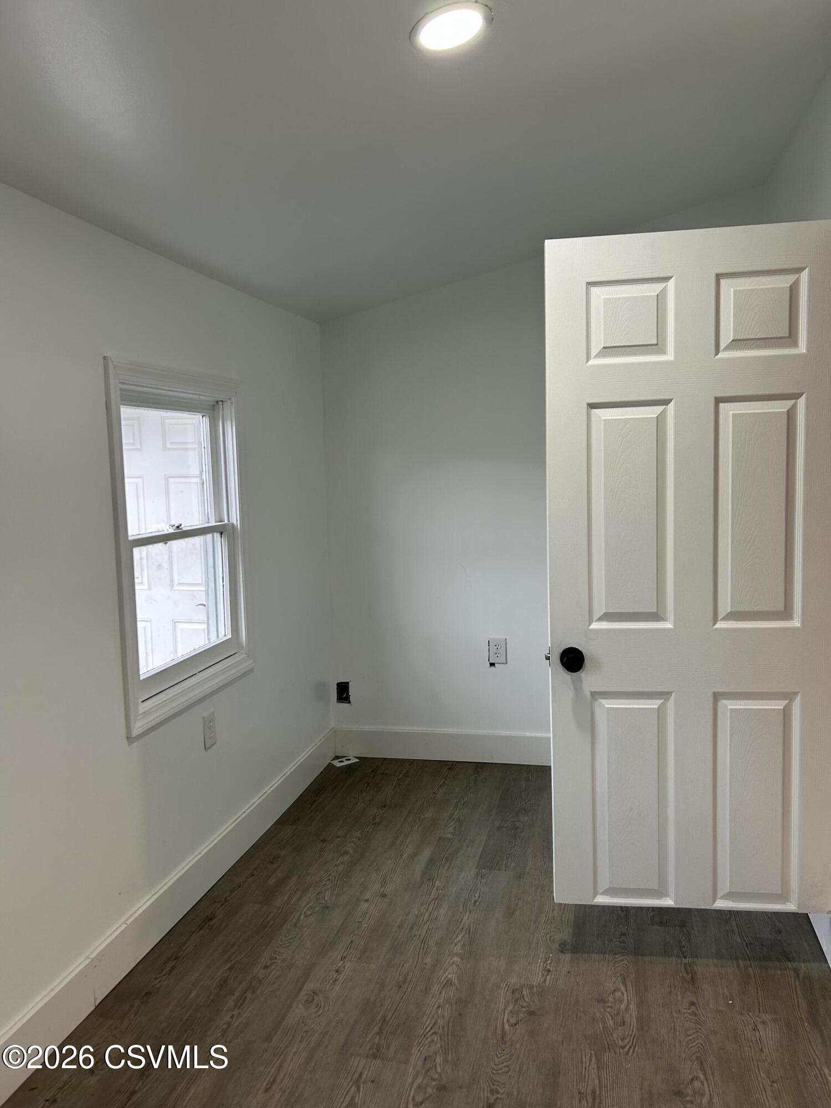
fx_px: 832
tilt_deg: -2.6
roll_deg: +1.3
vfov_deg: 67.3
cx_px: 416
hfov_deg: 53.1
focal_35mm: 26
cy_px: 554
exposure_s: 1/120
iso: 80
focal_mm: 5.7
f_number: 1.5
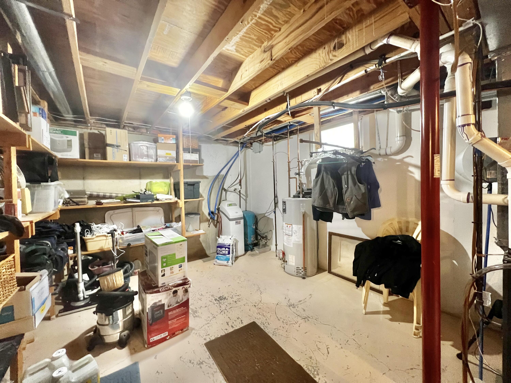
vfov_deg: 89.9
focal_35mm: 13
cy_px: 192
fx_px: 192
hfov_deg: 106.2
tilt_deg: -1.7
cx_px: 256
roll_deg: +1.0
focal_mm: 1.57
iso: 640
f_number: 1.8
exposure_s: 1/60
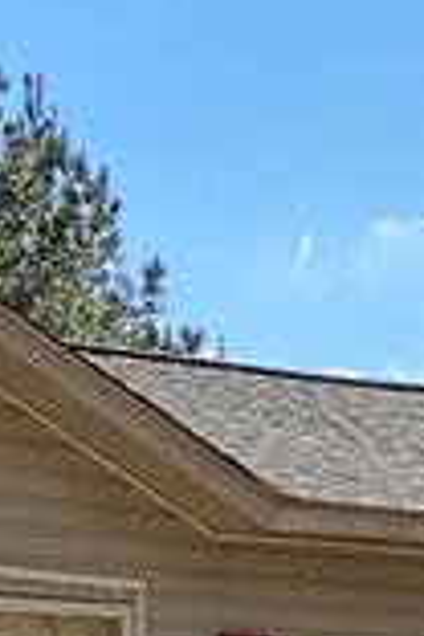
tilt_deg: -5.2
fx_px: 4717
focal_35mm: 267
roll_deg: -0.9
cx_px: 61
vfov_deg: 7.3
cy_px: 1476
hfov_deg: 5.1
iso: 20
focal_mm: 6
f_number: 2
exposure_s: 1/1199
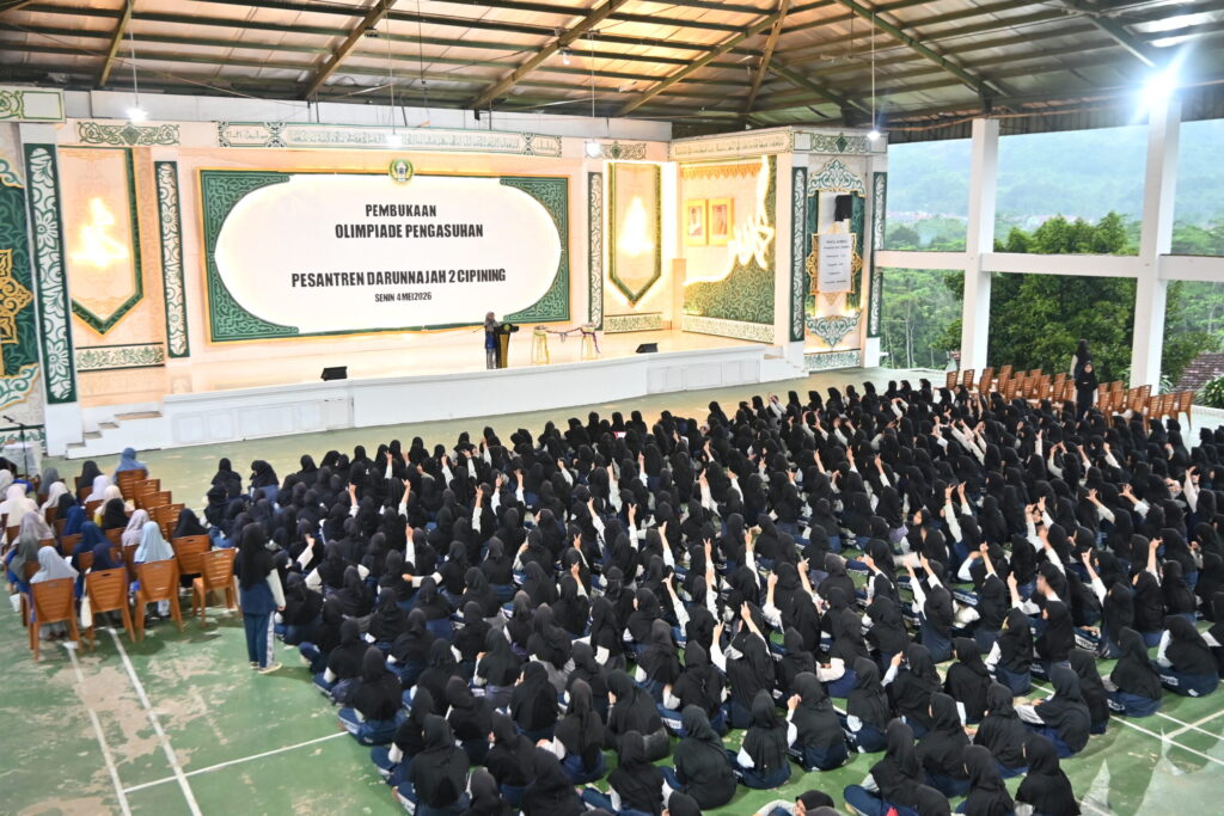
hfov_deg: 60.3
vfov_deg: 42.3
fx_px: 1054
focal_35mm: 31
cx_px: 612
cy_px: 408
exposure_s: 1/15
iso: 800
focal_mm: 21
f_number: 4
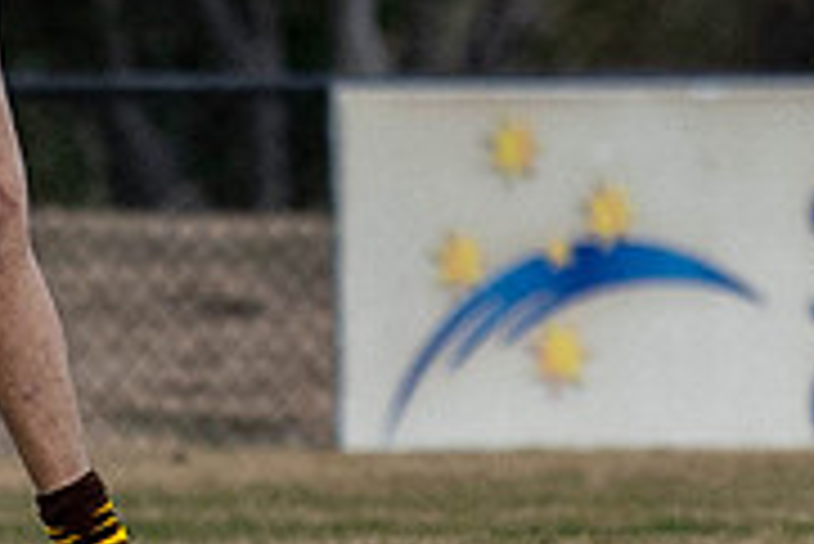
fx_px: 69809
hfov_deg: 0.7
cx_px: 243
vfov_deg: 0.4
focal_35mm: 3085
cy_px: -325
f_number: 3.5
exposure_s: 1/1600
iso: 400
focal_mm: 200
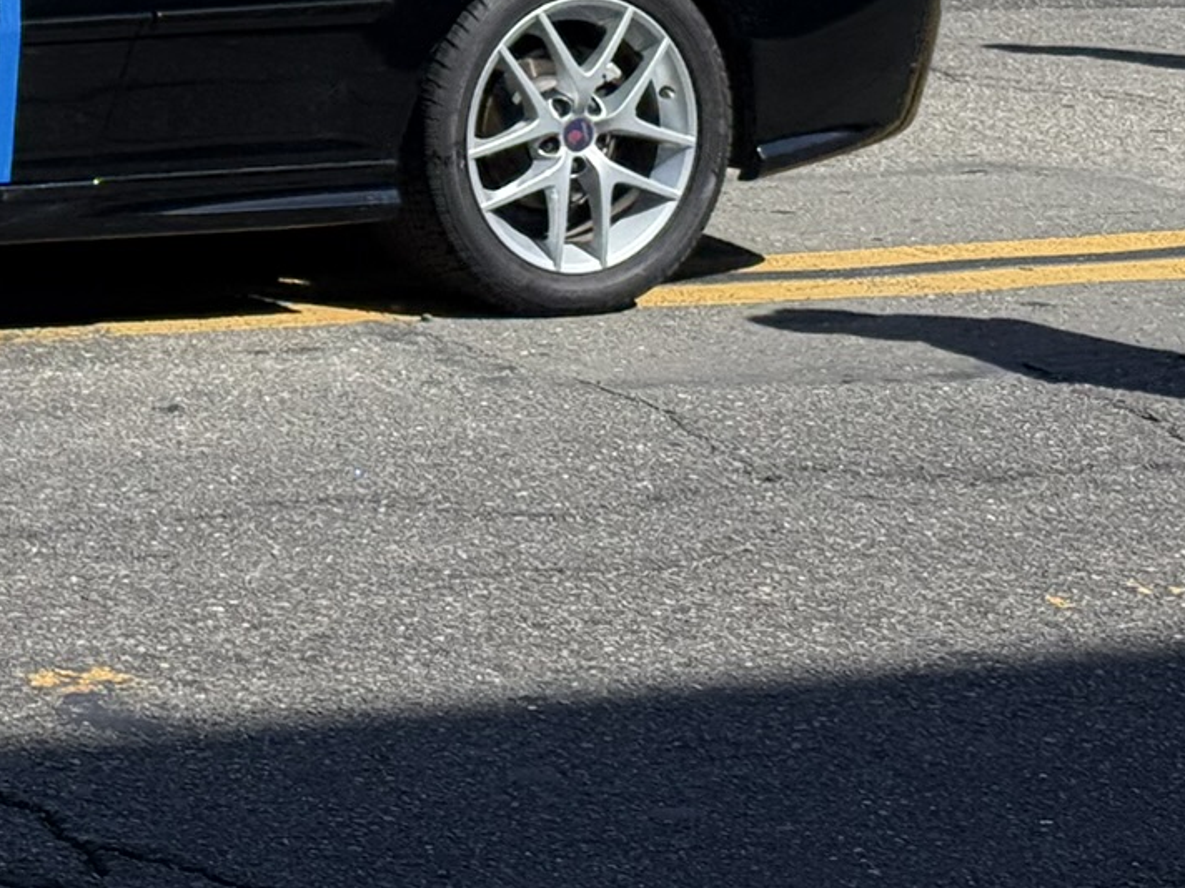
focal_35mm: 138
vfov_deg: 10.5
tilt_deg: -3.7
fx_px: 4724
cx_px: -418
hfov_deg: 13.7
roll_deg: -1.8
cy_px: -228
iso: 64
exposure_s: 1/3226
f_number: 1.78
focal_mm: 6.76
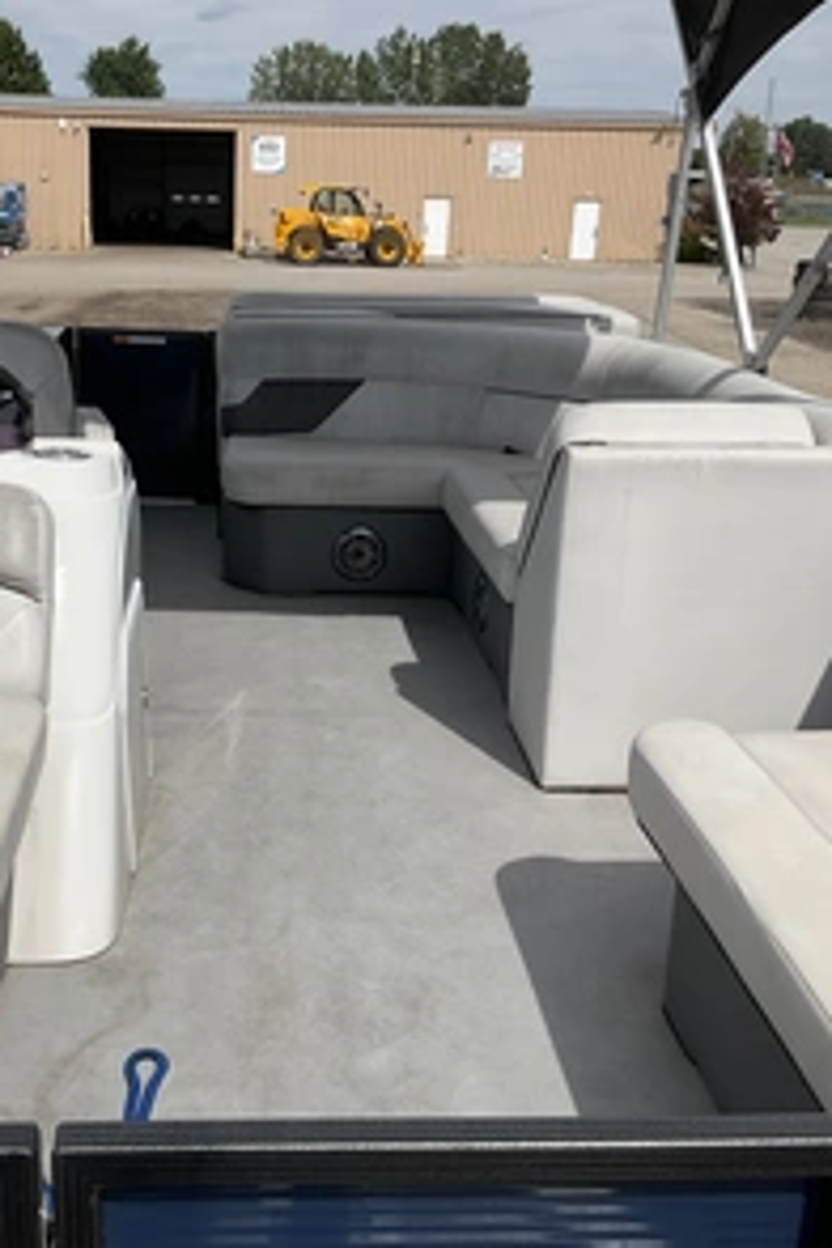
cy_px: 632
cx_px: 259
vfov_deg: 47.4
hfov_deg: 32.3
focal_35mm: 41
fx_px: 1421
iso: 25
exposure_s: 1/3125
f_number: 1.8
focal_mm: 3
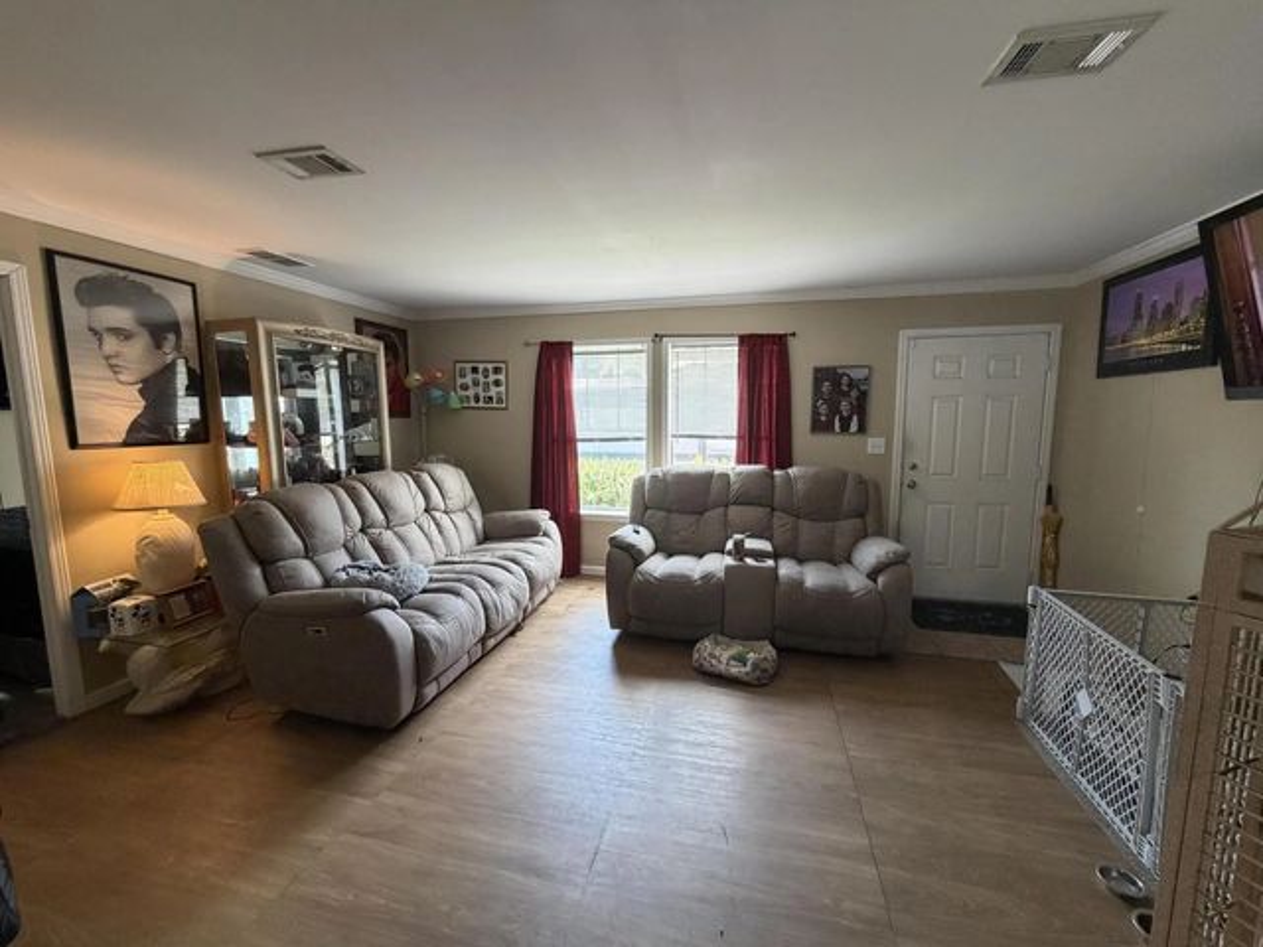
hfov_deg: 102.1
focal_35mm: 14
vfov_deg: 85.7
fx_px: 511
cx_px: 632
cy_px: 474
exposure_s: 1/60
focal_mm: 2.22
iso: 250
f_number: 2.2
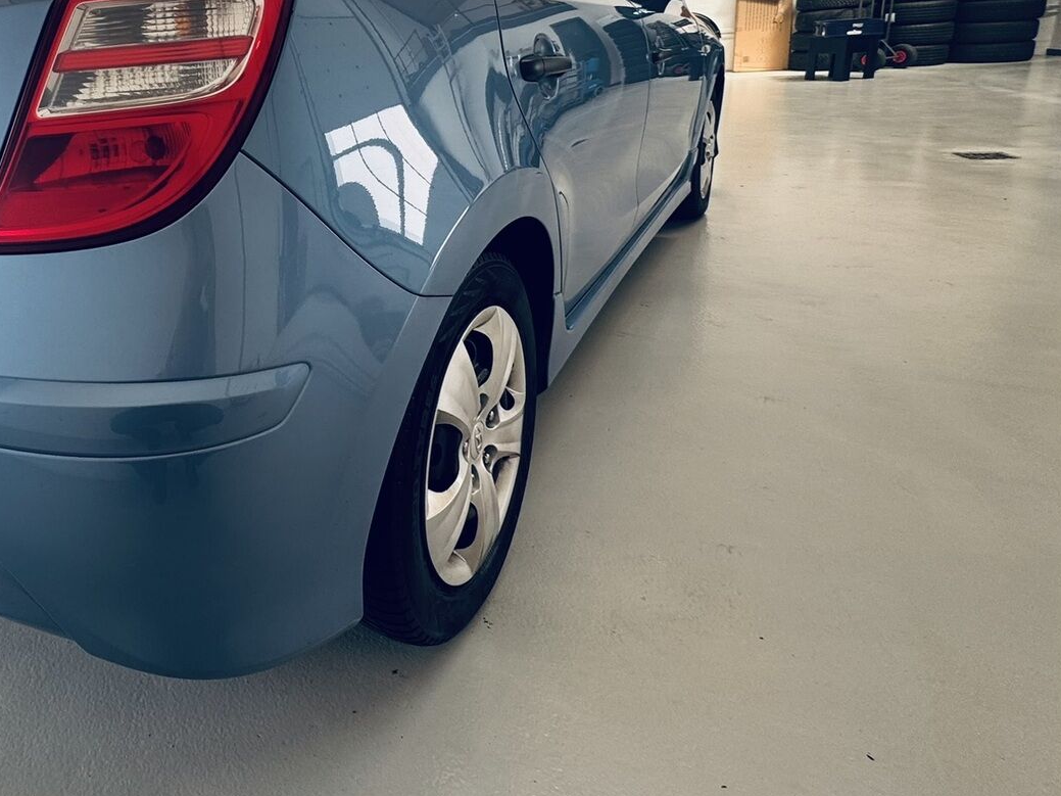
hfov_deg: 66.4
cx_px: 197
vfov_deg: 56.3
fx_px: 705
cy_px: 212
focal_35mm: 23
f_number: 2.2
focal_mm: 2.22
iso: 50
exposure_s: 1/99
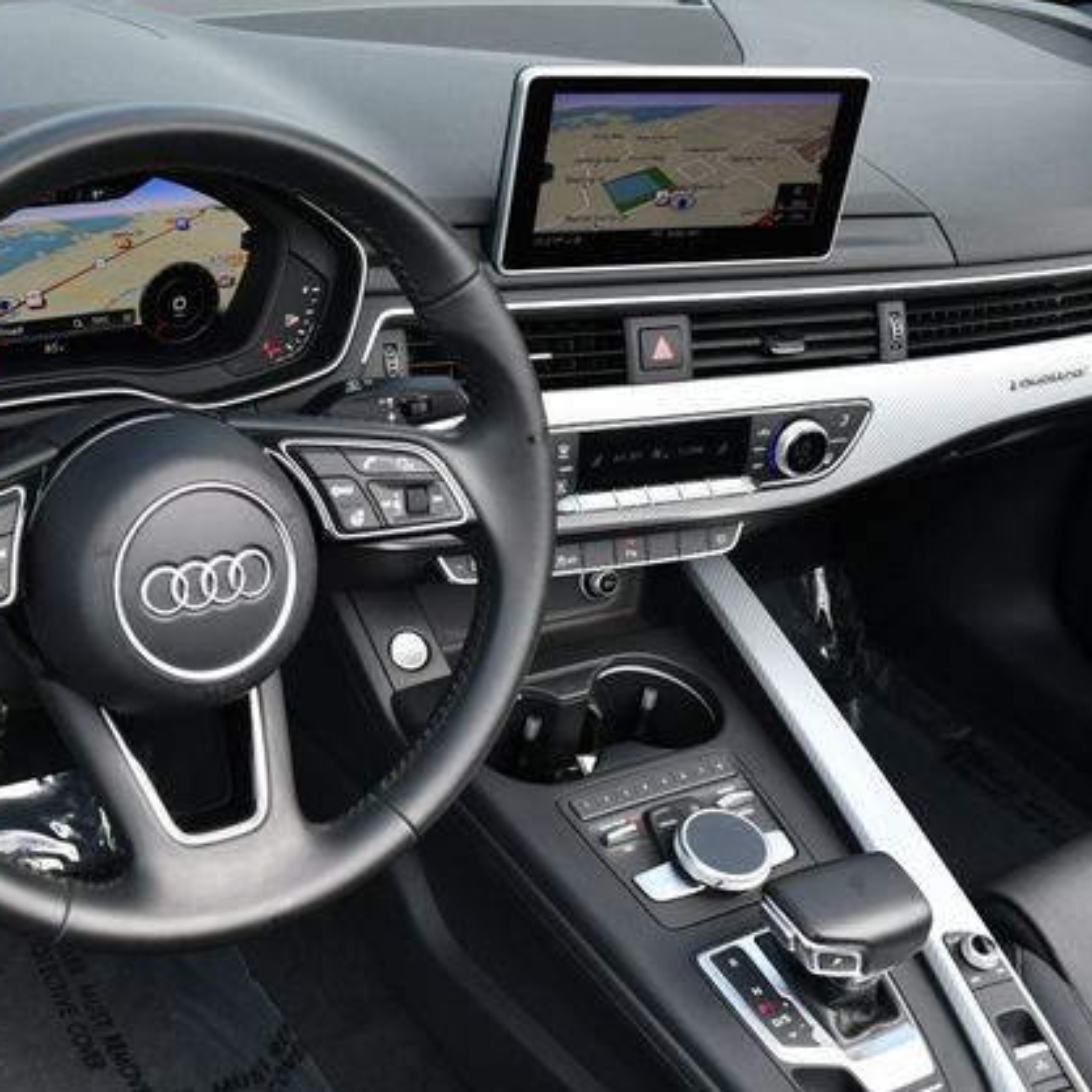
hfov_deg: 35.2
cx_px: 259
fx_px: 1677
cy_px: 537
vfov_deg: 36.1
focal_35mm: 47
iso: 250
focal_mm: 18
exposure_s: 1/250
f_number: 5.6
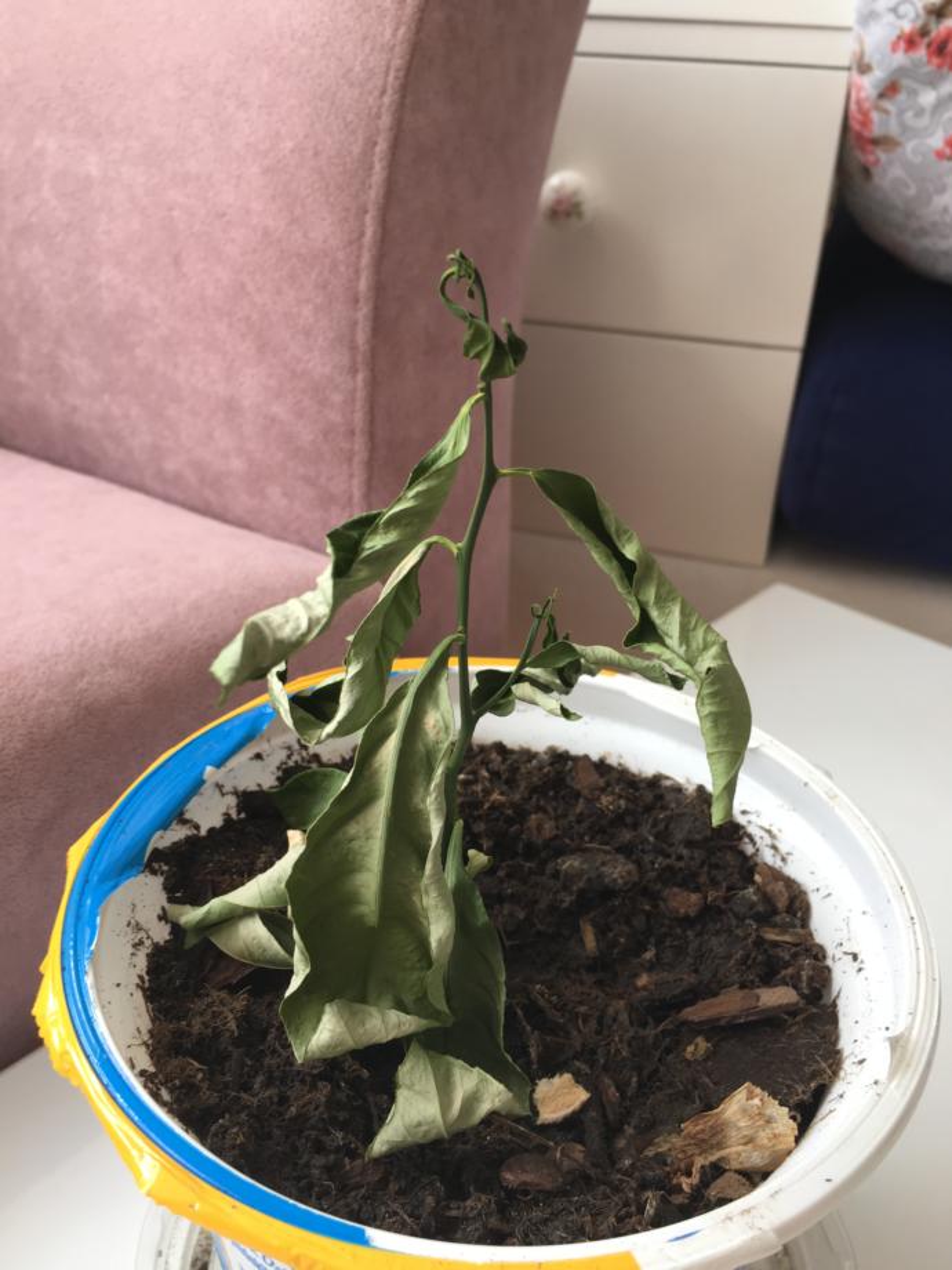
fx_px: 1063
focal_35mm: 29
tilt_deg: -29.6
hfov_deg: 48.2
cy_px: 635
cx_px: 476
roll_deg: -2.5
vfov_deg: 61.7
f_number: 2.2
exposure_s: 1/50
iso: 32
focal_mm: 4.15
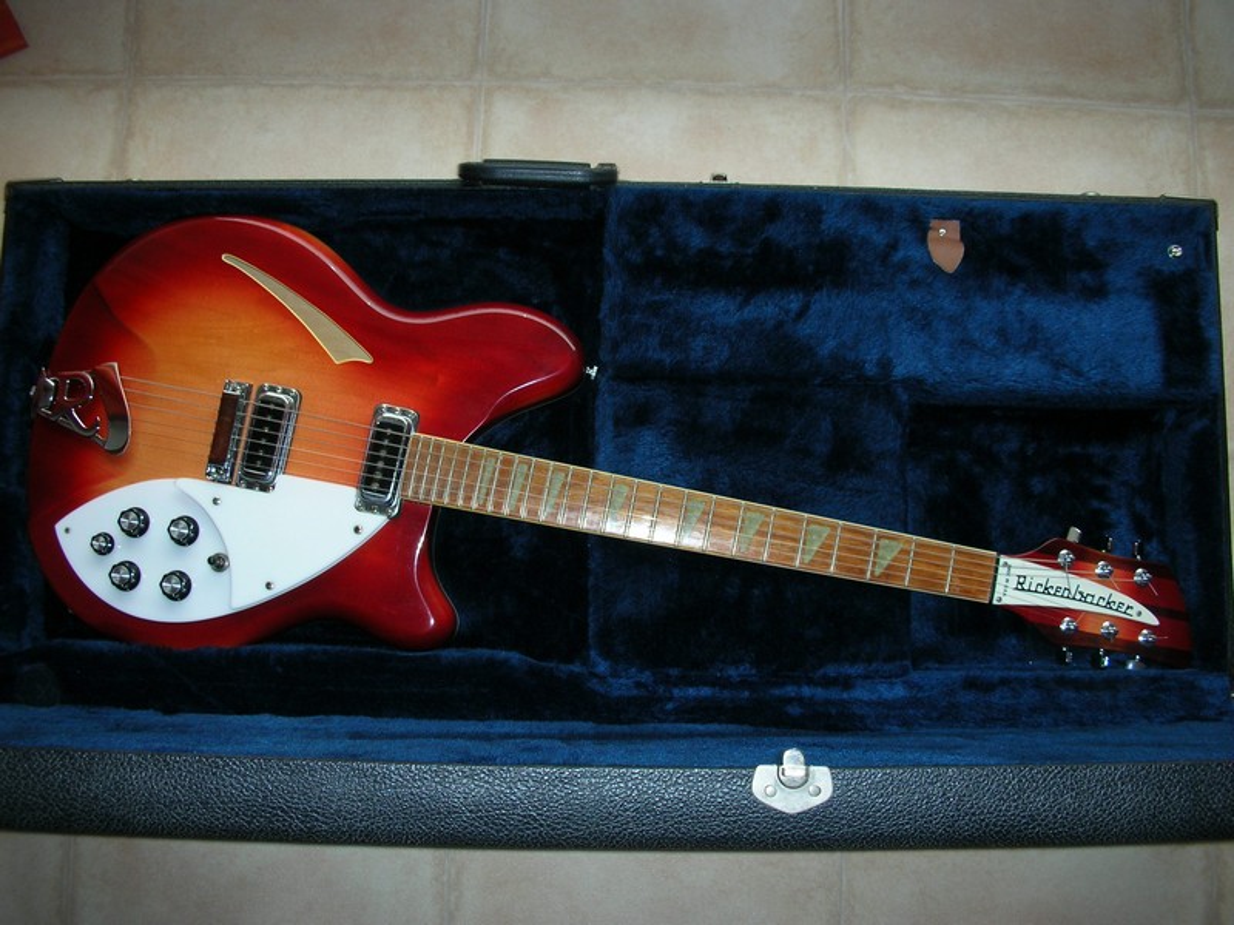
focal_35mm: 35
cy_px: 462
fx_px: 1248
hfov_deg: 52.6
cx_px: 617
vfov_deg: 40.7
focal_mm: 5.8
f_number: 3
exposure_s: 1/60.1
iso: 50
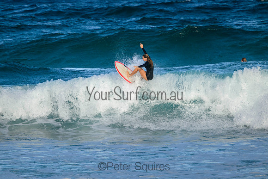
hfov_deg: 2.6
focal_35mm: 800
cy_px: 90
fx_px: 5957
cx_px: 134
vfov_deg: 1.7
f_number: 11
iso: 1250
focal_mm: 800
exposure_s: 1/1600
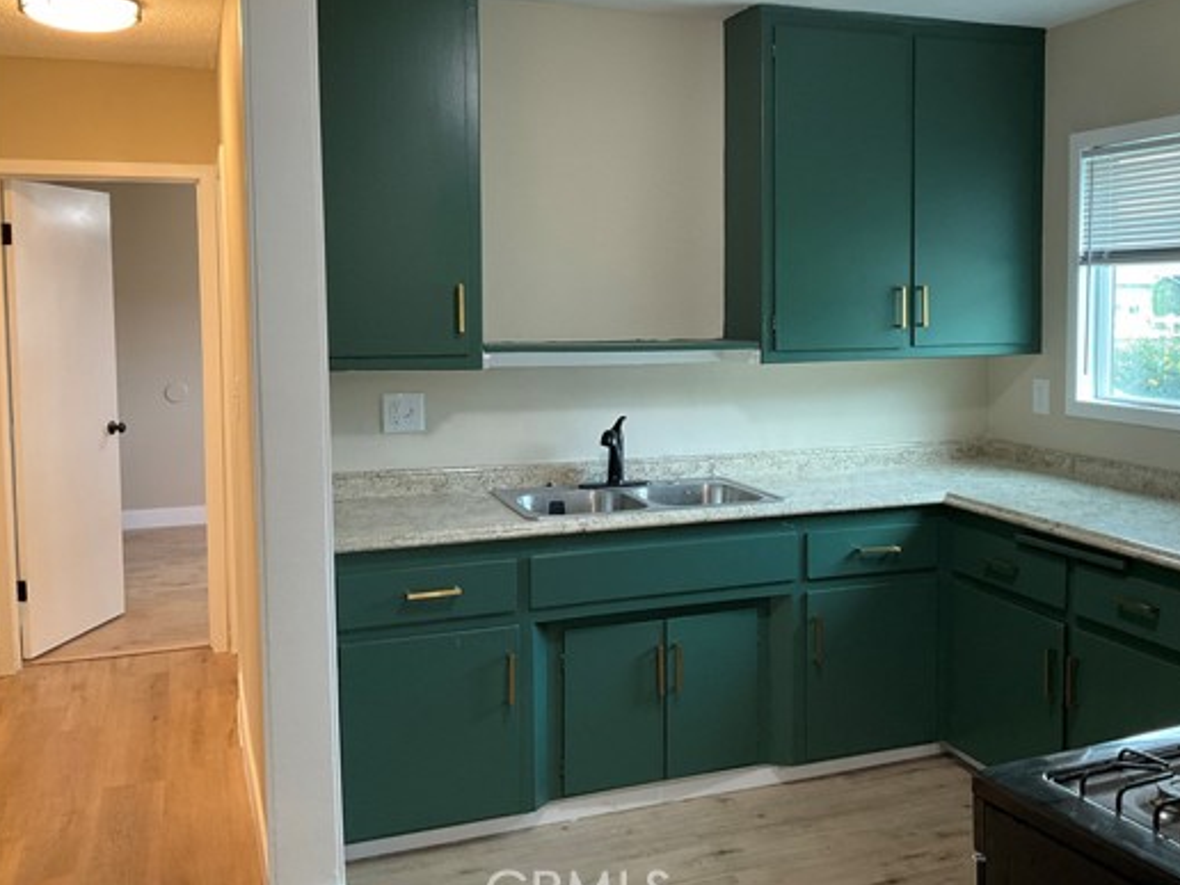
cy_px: 375
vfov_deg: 39.6
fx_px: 1227
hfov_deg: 50.9
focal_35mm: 36
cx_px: 720
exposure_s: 1/60
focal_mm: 3
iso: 125
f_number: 1.8
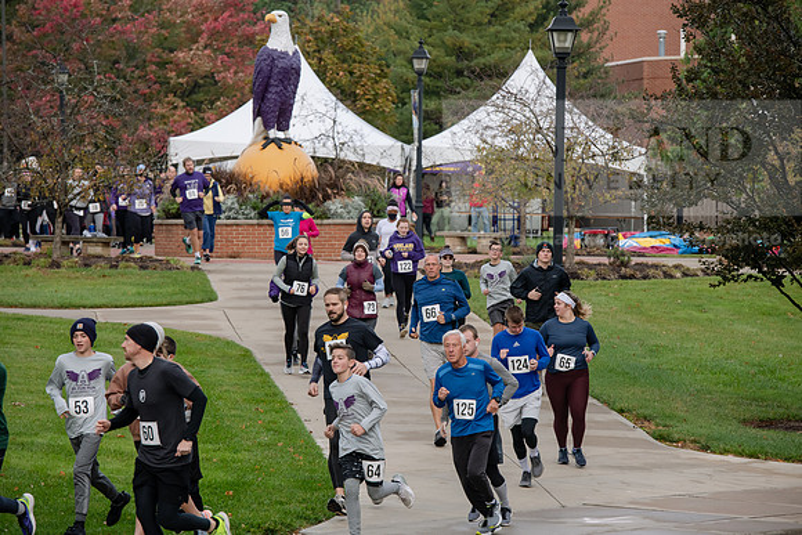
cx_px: 401
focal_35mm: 180
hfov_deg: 11.4
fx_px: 4011
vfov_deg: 7.6
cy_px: 268
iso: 640
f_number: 6.3
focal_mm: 180
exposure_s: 1/500
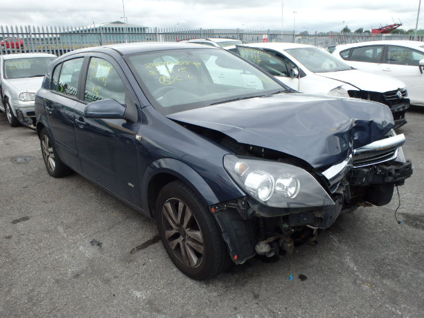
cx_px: 212
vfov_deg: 49.7
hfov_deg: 63.4
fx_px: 343
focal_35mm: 28
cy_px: 159
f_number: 3.9
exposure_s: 1/200
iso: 125
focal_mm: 5
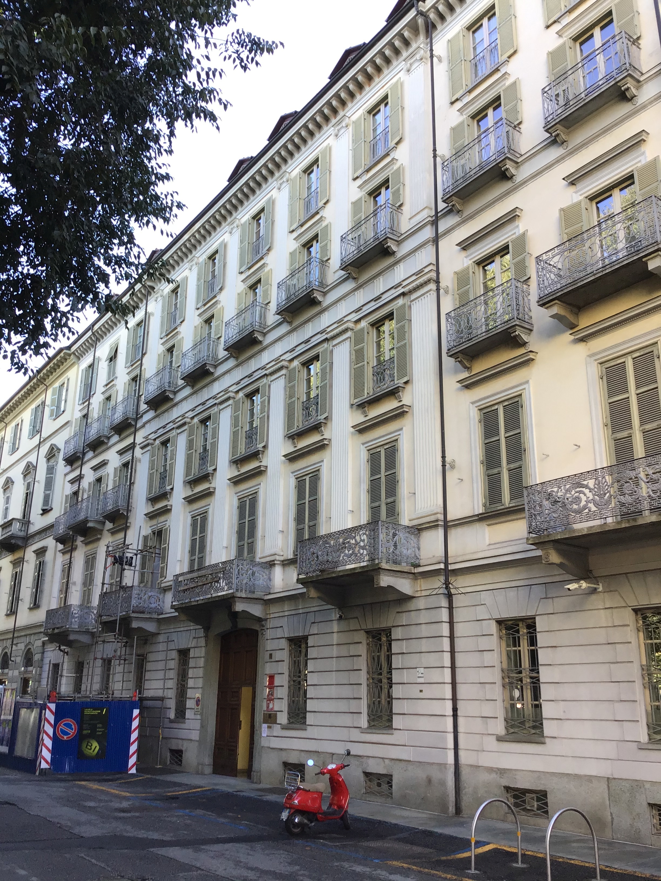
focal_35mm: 31
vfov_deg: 58.4
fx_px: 789
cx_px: 330
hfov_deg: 45.4
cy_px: 440
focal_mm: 3.3
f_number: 2.4
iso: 32
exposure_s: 1/100
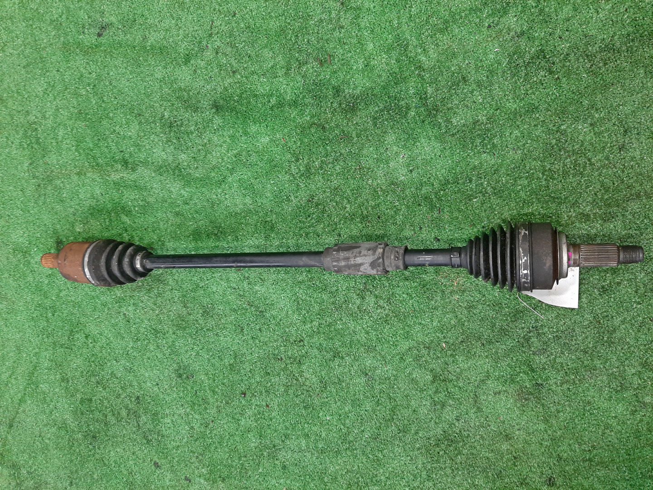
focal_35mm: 26
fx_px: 490
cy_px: 245
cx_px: 326
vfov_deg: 53.1
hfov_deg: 67.3
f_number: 1.7
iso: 191
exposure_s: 1/50
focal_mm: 3.93
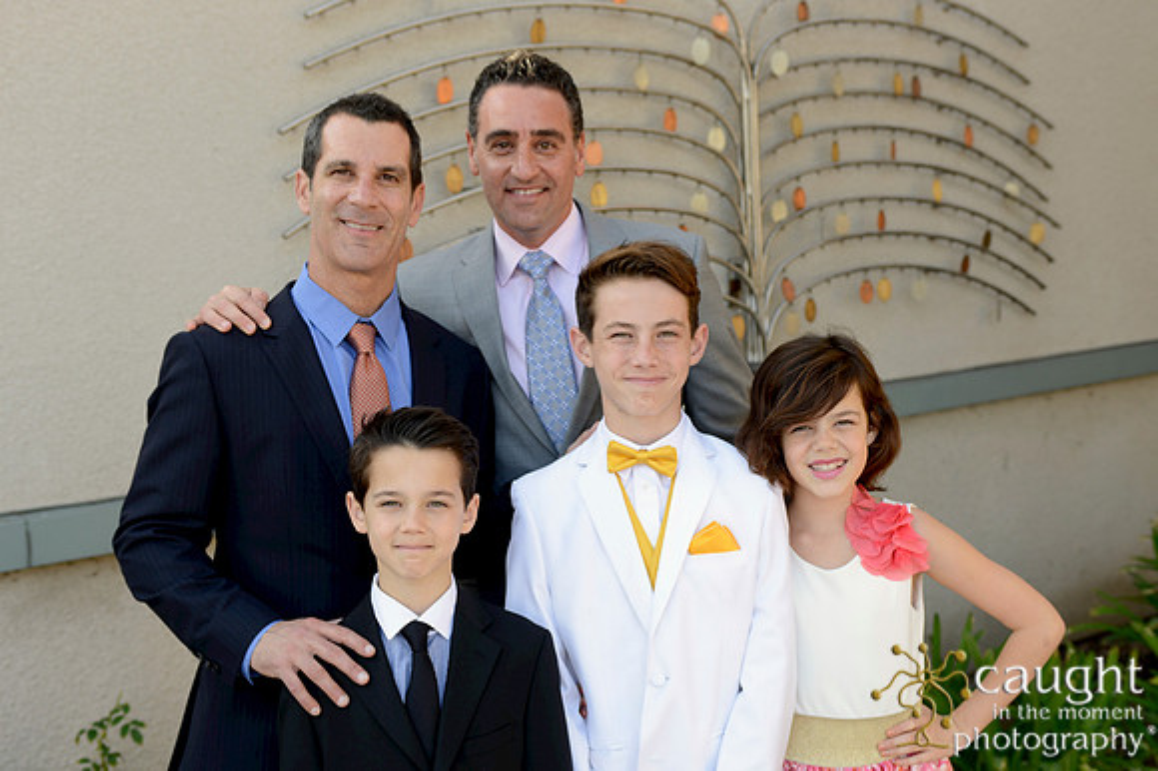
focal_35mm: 50
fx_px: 1607
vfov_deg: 27.0
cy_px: 386
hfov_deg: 39.6
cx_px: 579
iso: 200
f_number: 5
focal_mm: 50
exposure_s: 1/160
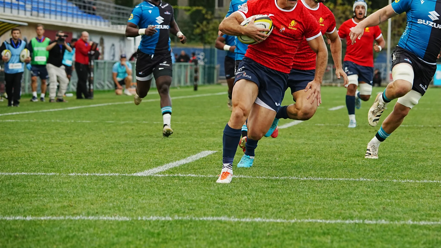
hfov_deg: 11.0
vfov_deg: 6.2
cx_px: 264
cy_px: 67
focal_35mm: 195
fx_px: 2280
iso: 1250
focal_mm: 150
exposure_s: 1/1000
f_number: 6.3
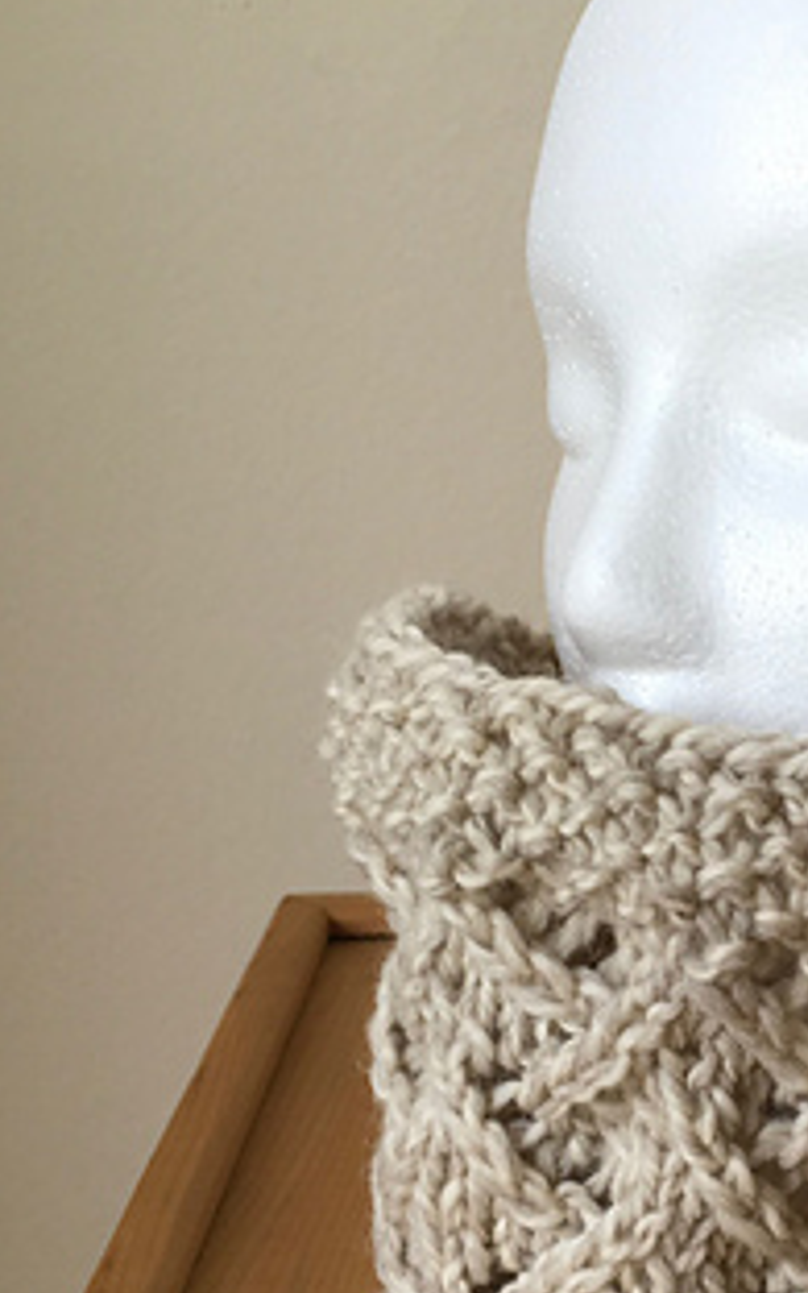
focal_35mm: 63
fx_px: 2220
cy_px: 783
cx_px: 791
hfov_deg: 20.1
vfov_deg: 32.4
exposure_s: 1/120
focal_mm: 4.15
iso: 40
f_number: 2.2
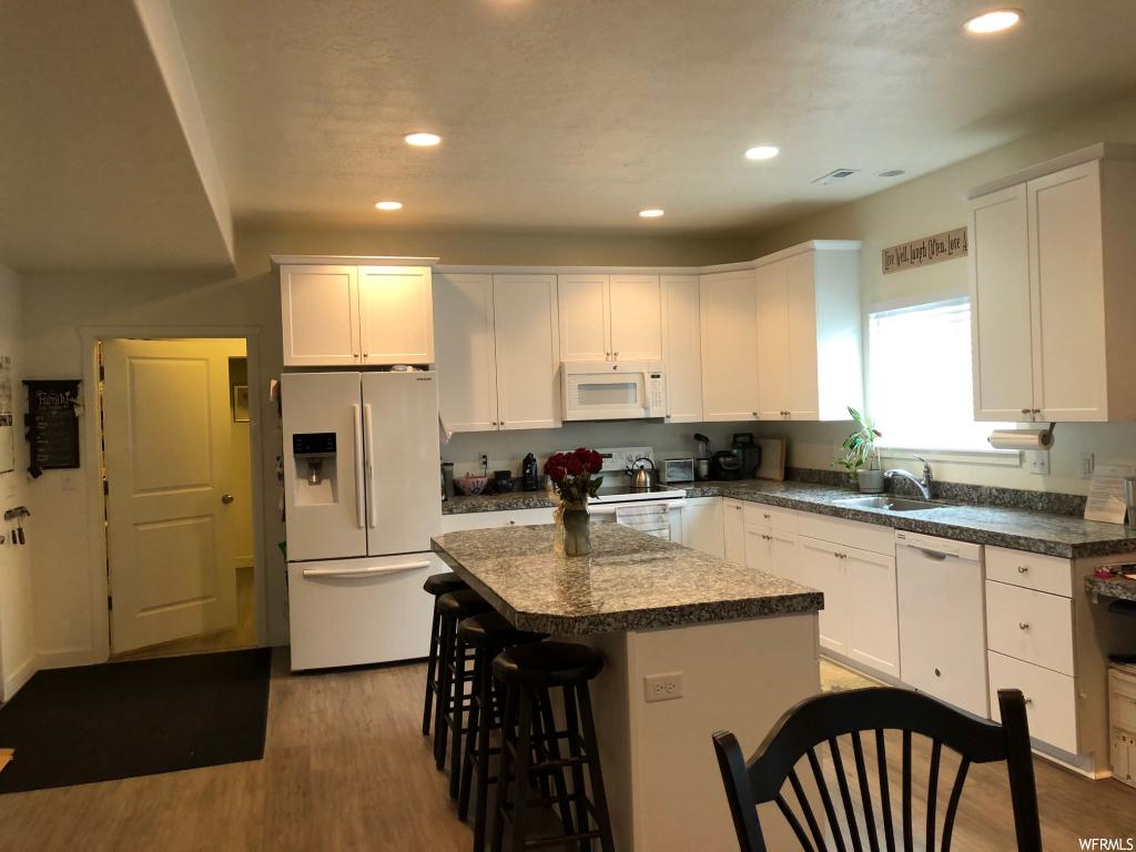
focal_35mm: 28
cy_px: 426
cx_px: 568
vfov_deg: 49.7
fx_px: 919
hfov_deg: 63.4
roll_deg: +2.6
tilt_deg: -0.4
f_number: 1.8
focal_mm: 3.99
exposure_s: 1/15
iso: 50
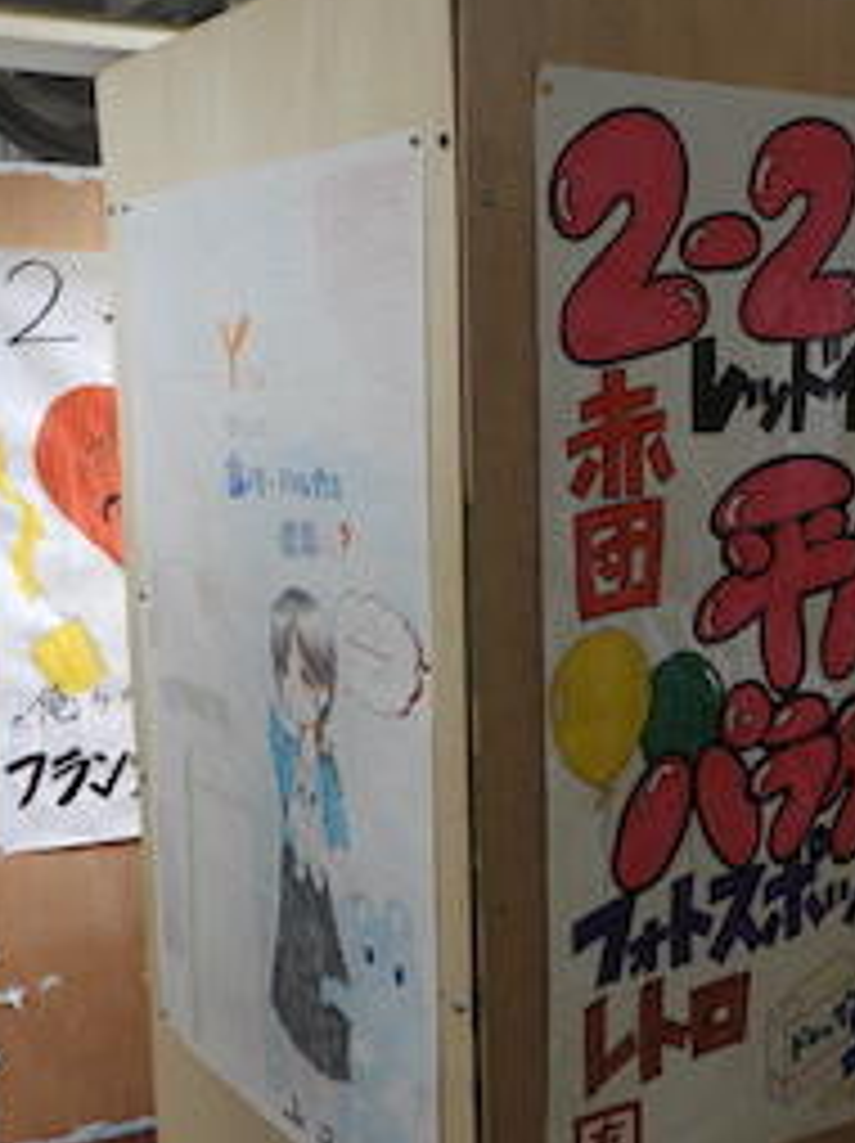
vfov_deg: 36.8
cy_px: 639
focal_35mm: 52
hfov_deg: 27.8
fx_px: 1715
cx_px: 590
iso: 140
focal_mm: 5.9
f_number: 3.6
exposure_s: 1/30
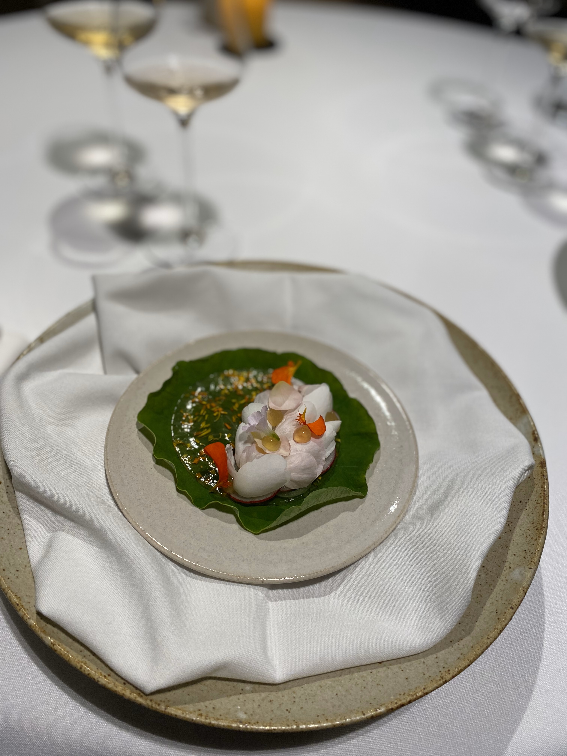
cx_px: 284
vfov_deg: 67.3
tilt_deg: -44.1
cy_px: 378
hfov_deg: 53.1
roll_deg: -4.2
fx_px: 568
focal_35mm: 26
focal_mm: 4.25
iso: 125
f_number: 1.8
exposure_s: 1/106
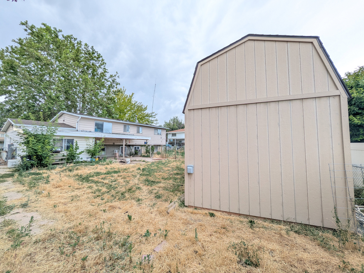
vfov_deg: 85.7
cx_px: 182
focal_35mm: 14
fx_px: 147
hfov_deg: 102.1
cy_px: 136
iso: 48
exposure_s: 1/186
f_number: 2.2
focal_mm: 1.83
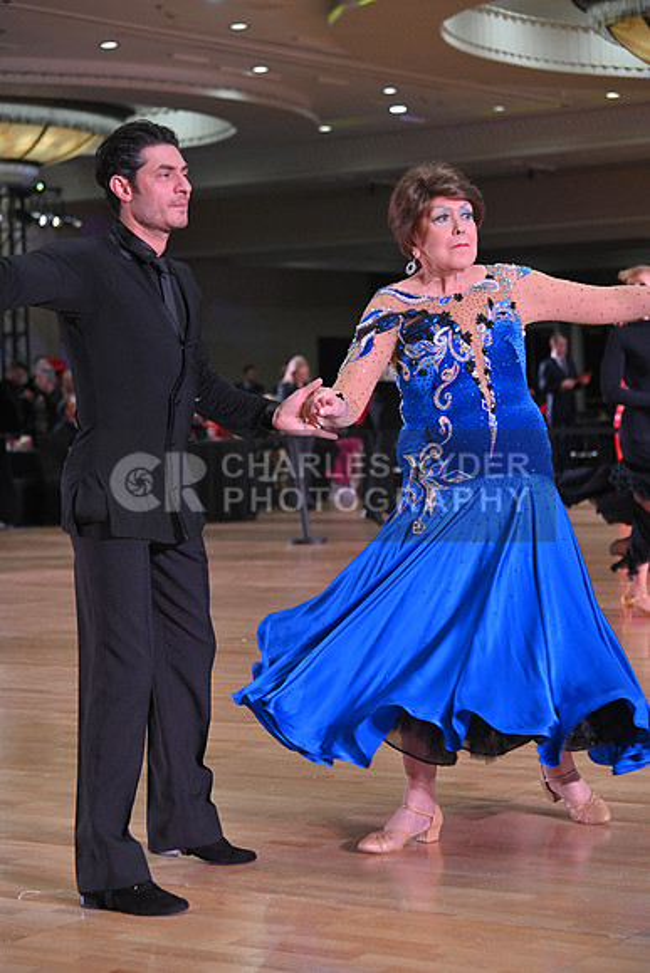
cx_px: 325
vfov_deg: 23.9
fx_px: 2301
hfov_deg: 16.1
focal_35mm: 85
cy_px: 486
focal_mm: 85
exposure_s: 1/400
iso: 2500
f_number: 5
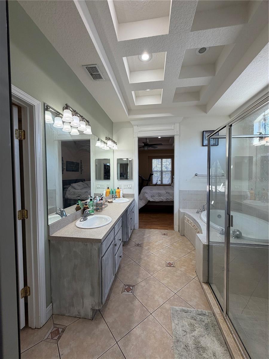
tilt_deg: -1.0
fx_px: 145
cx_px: 134
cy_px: 180
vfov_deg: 102.1
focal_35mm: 14
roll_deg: +0.2
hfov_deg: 85.7
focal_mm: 2.22
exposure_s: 1/120
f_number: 2.2
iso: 64
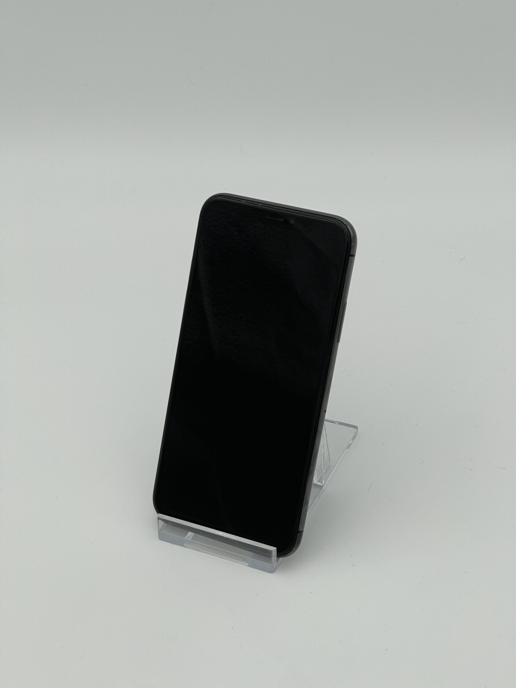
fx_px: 1272
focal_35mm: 64
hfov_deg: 22.9
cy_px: 344
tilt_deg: -36.6
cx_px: 258
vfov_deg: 30.3
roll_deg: +4.0
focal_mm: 7.5
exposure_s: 1/506
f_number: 2.2
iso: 20
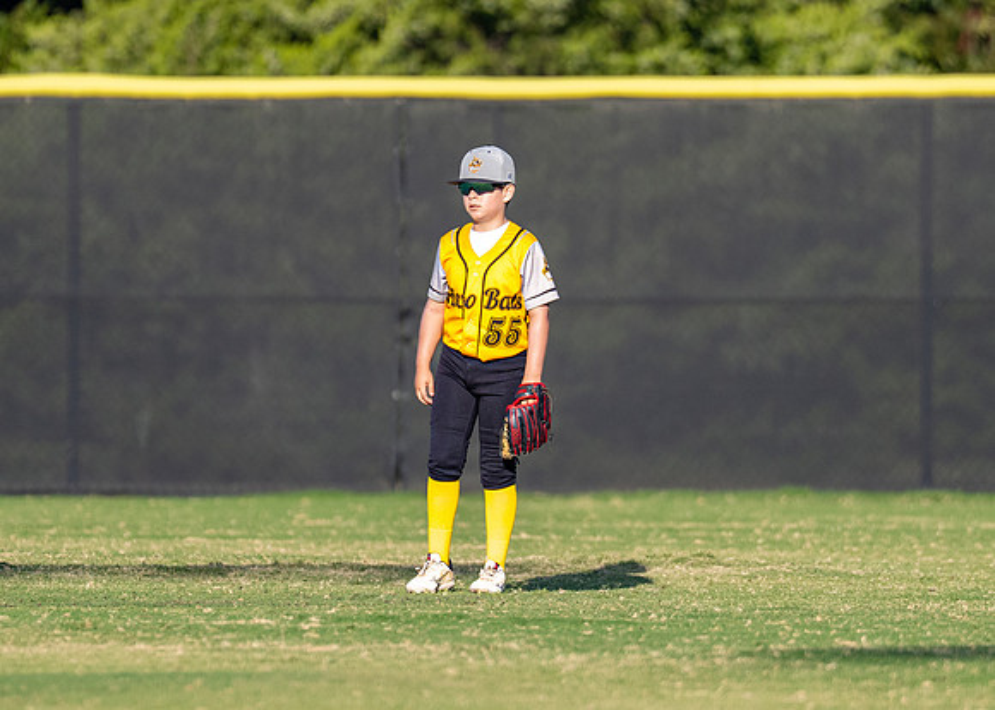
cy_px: 315
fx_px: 15199
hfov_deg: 3.7
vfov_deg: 2.7
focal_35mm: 538
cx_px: 462
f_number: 2.8
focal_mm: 200
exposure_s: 1/5000
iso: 320
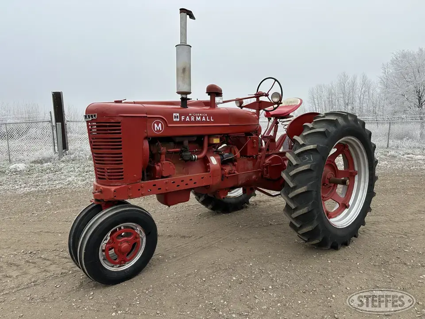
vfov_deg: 56.8
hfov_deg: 71.6
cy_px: 160
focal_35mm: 24
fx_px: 295
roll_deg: +0.2
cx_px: 212
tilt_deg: -7.2
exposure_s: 1/1541
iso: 80
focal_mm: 6.86
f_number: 1.78
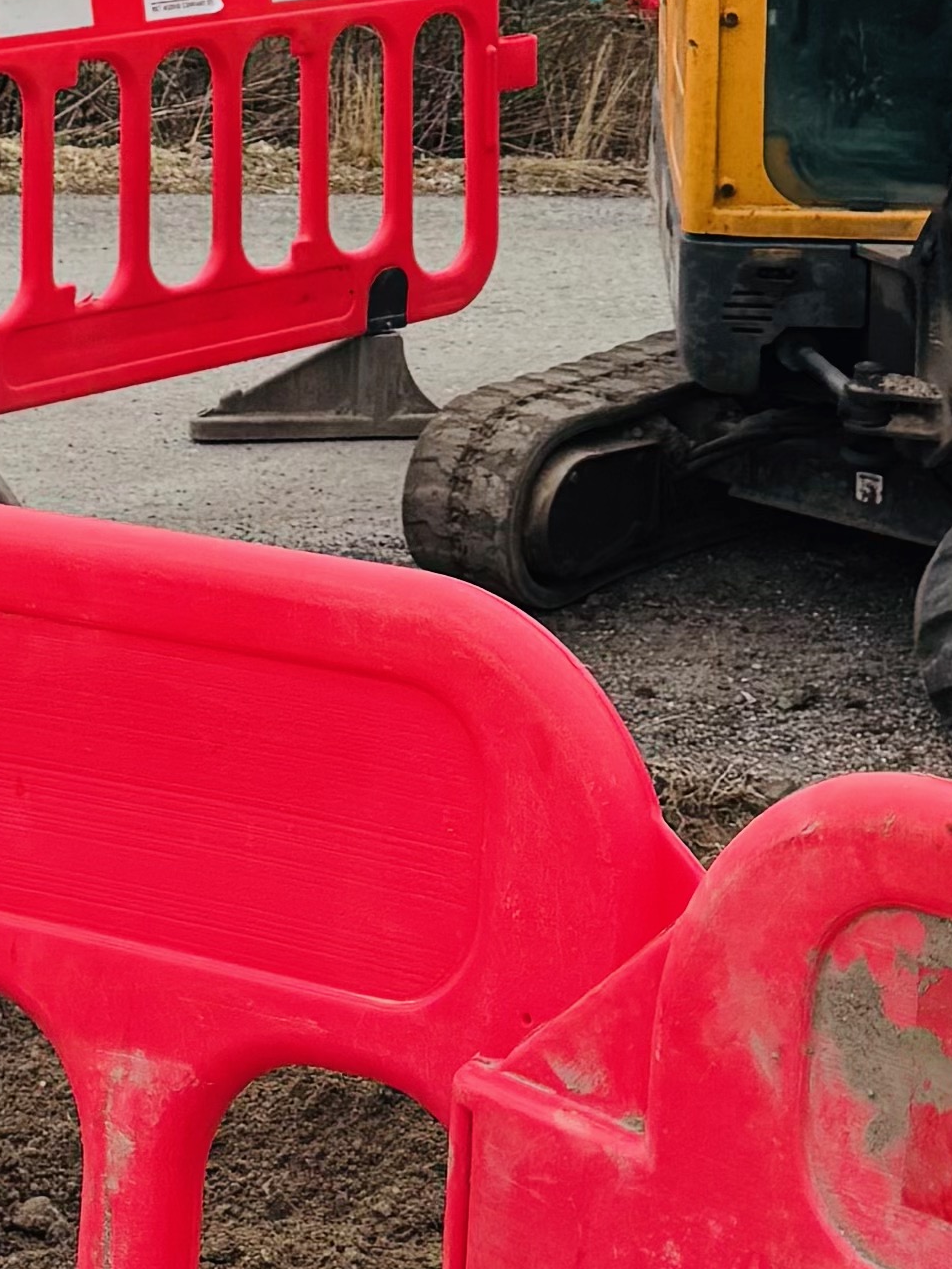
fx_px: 3960
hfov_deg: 13.7
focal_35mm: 108
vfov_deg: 17.2
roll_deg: +3.4
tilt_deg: -2.7
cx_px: 450
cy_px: -339
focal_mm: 6.76
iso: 80
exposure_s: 1/1923
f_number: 1.78
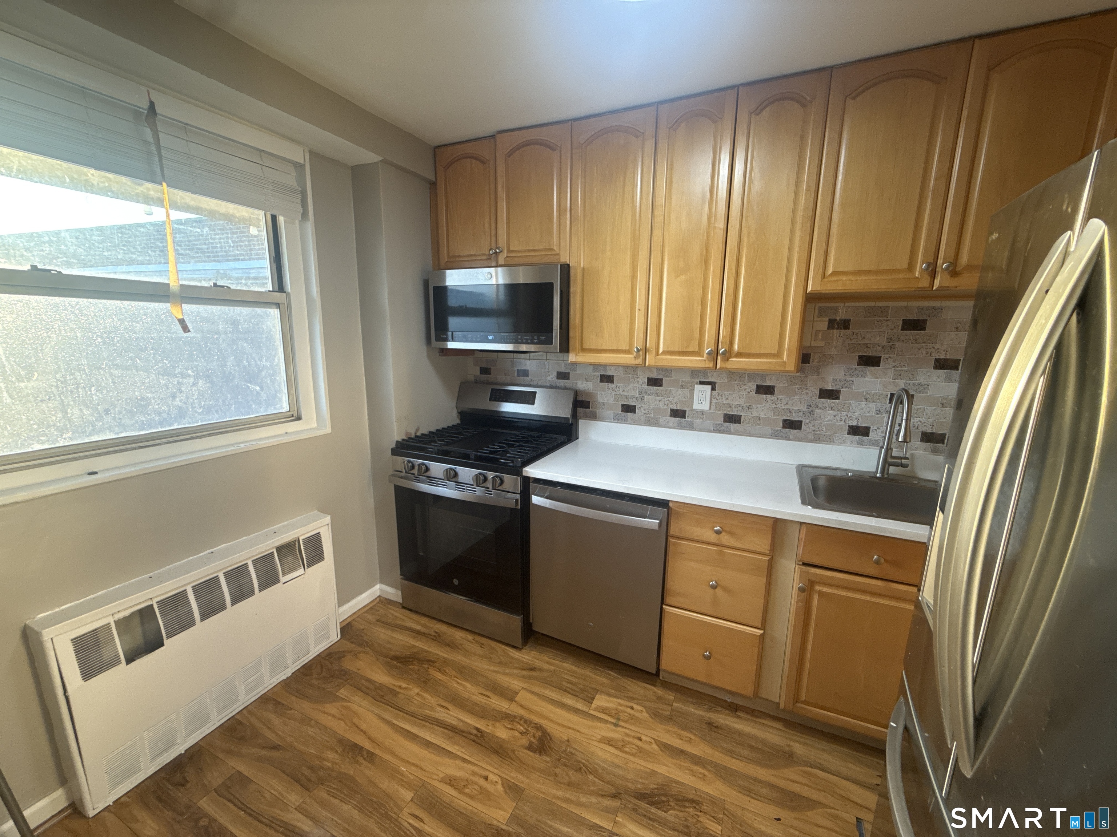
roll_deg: -0.3
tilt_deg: -10.2
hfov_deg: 102.1
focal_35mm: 14
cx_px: 558
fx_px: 452
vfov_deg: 85.7
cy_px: 418
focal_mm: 2.22
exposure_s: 1/120
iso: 320
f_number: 2.2
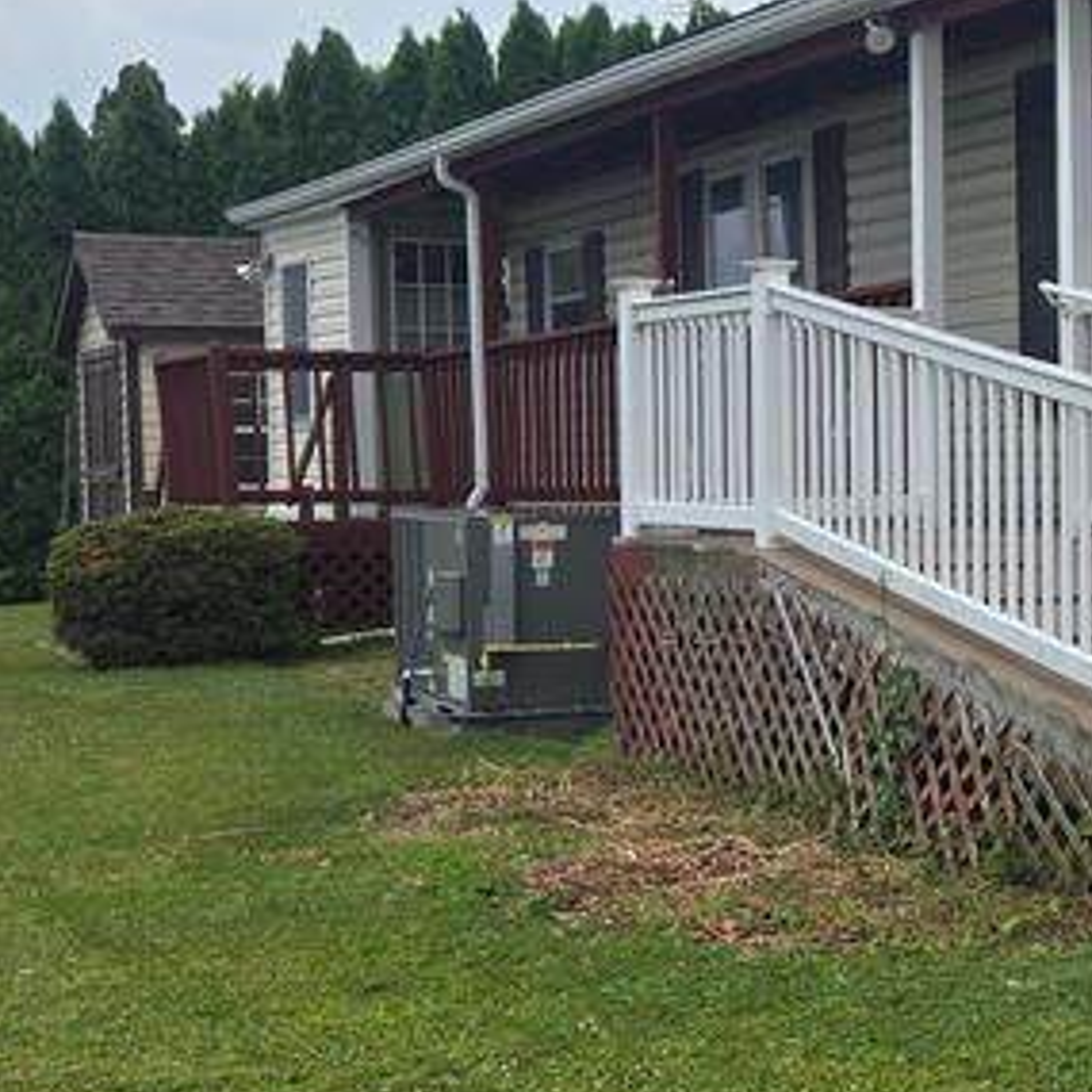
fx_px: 2748
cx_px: 1387
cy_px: 575
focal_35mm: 77
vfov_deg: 22.5
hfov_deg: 20.7
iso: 25
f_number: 1.8
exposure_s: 1/939
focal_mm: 5.4
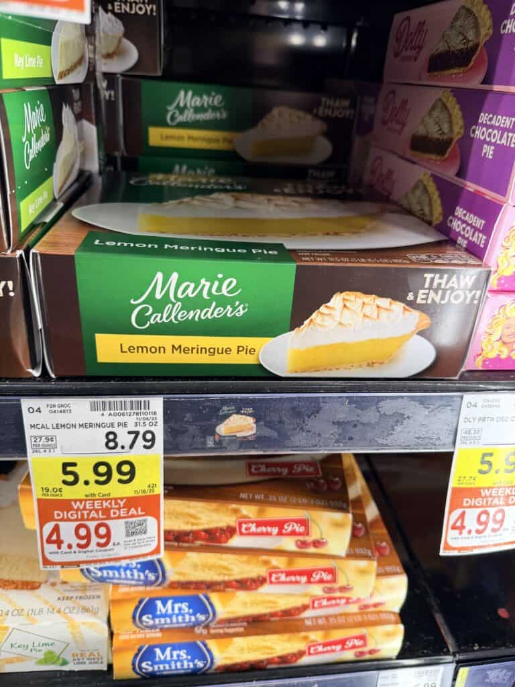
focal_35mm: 24
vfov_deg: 71.6
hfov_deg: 56.8
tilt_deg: -28.6
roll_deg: -4.5
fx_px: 476
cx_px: 258
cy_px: 344
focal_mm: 6.76
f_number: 1.78
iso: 160
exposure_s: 1/120
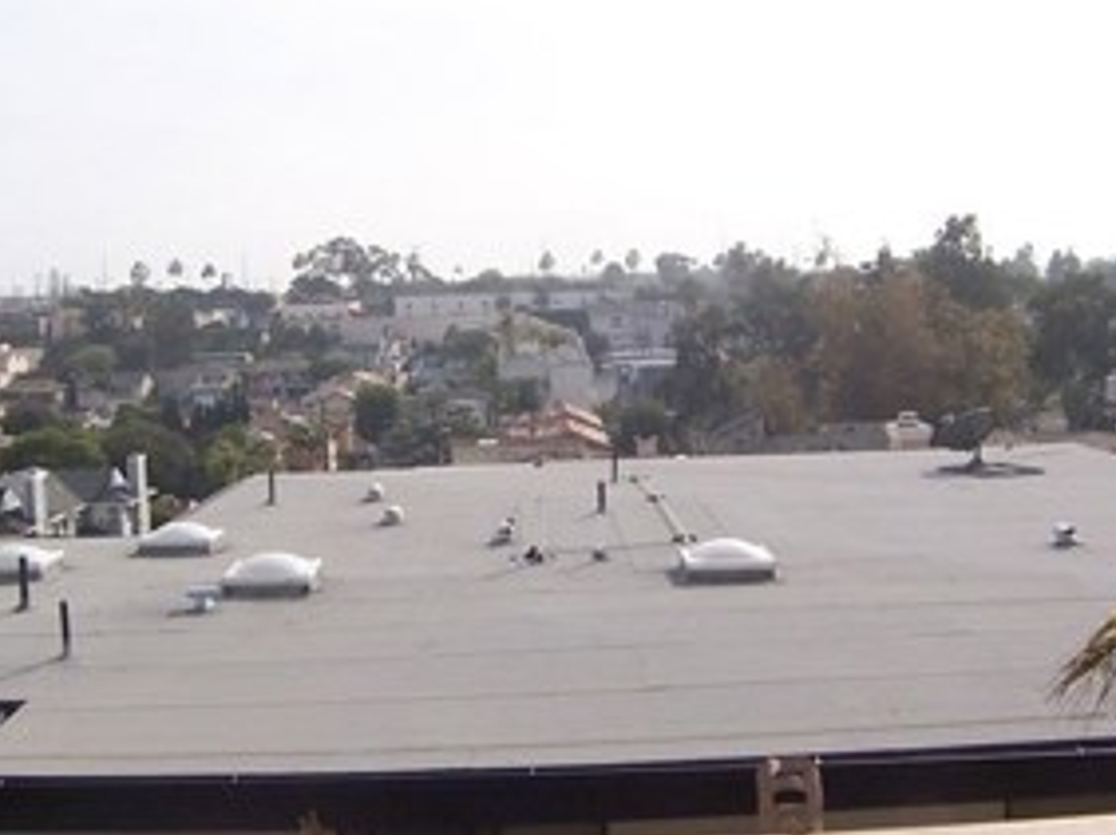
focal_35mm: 75
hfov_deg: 26.0
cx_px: 538
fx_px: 2416
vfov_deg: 19.6
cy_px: 495
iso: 80
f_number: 4
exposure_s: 1/750
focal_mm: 5.5
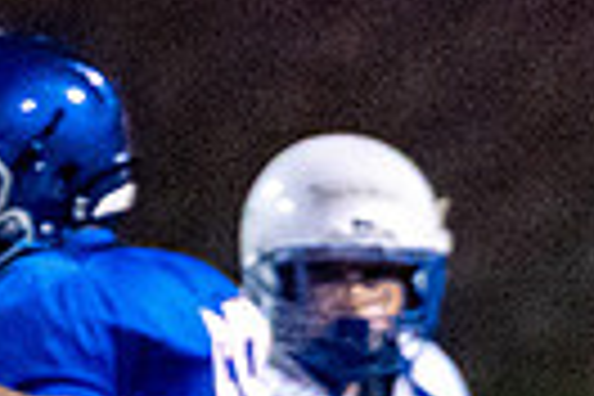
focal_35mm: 2098
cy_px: 798
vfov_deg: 0.7
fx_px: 34614
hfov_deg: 1.0
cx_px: -347
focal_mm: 280
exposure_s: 1/800
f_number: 4
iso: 12800
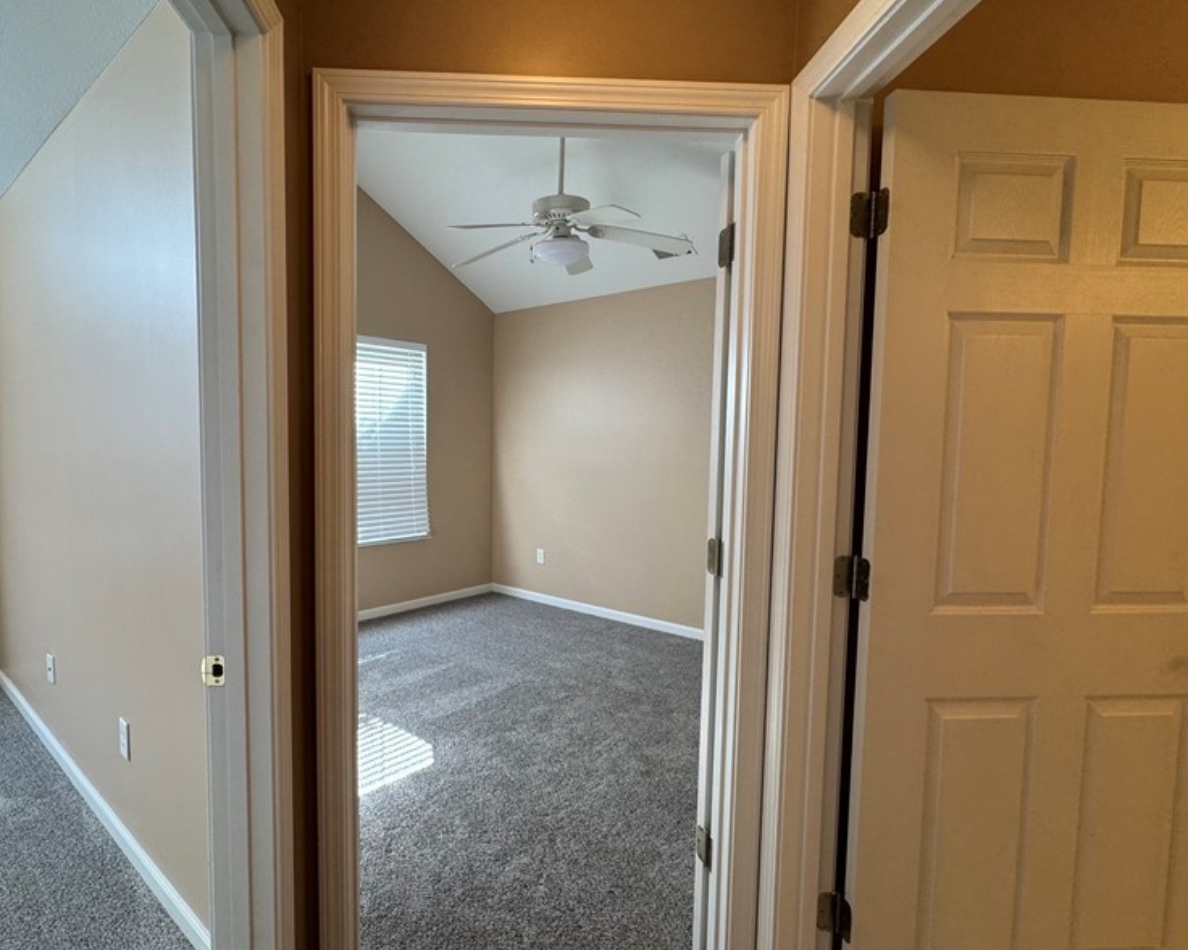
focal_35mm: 19
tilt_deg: -5.3
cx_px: 512
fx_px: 668
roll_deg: -0.5
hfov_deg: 82.8
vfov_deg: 70.9
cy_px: 484
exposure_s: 1/120
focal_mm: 2.22
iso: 160
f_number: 2.2
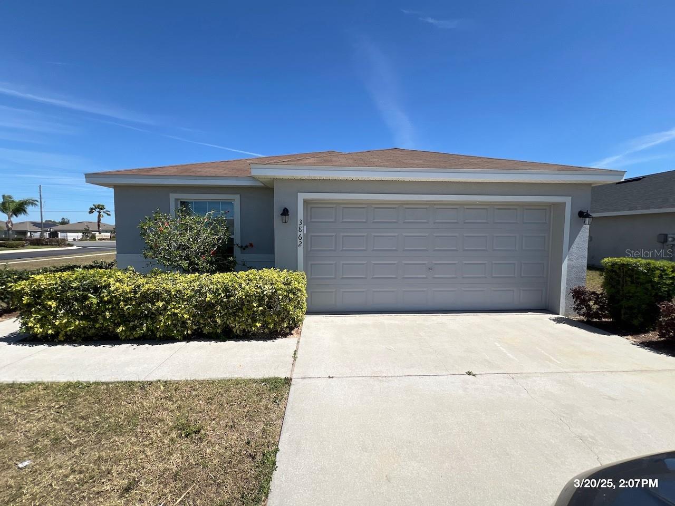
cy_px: 253
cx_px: 338
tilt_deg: -5.2
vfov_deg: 89.9
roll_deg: +0.1
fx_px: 253
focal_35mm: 13
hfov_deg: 106.2
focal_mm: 1.57
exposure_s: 1/1845
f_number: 1.8
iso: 32
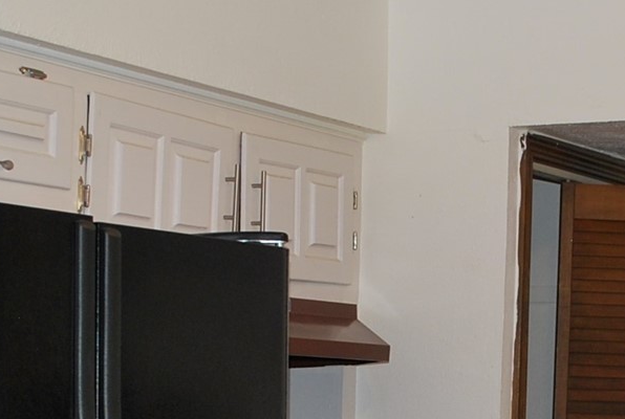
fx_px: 1705
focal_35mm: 98
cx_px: 400
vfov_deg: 13.8
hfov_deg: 20.7
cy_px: 442
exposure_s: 1/60
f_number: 3.5
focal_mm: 18
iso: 200
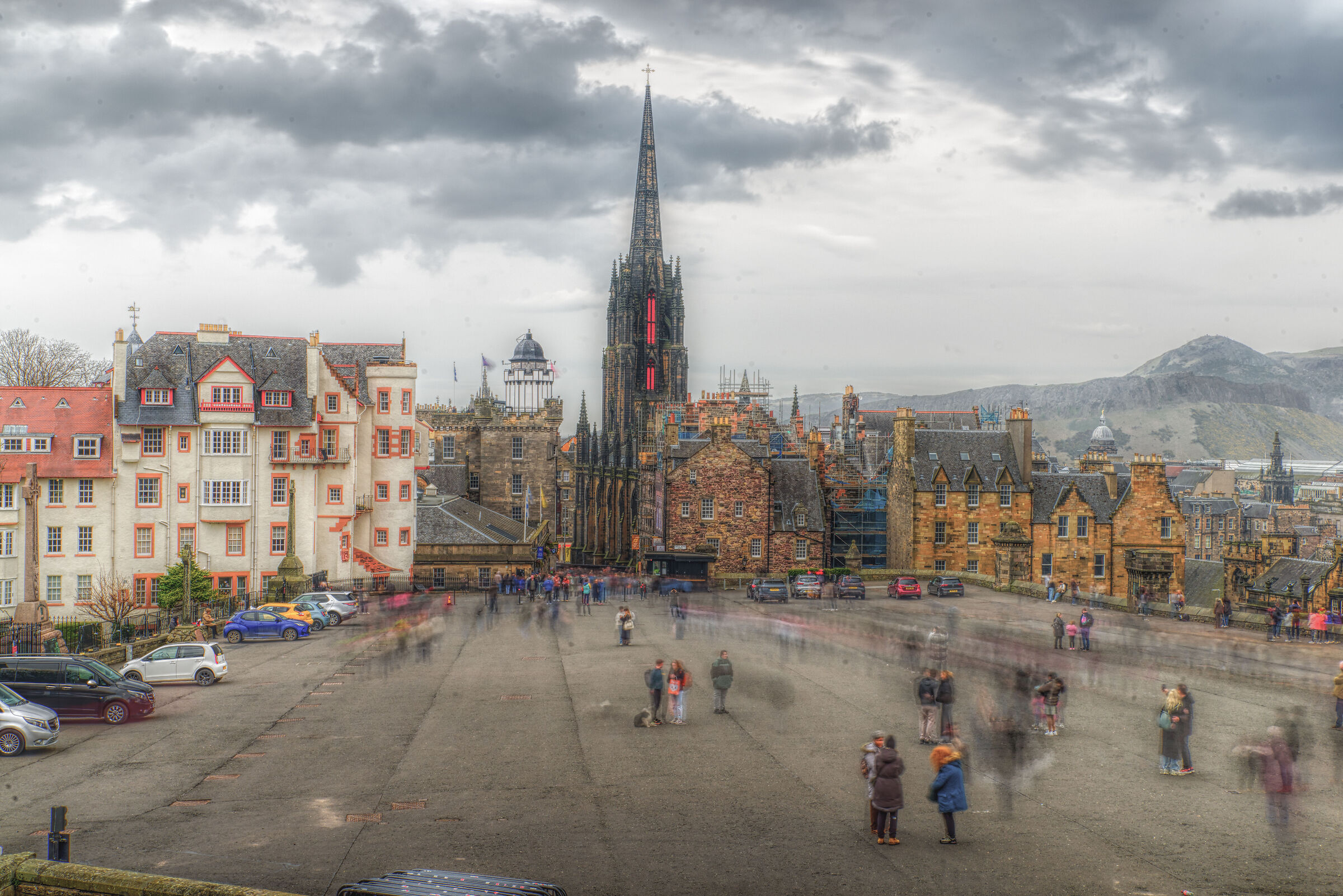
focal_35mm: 45
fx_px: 1679
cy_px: 448
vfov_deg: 29.9
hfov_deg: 43.6
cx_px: 672
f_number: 20
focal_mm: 45
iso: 100
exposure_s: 20
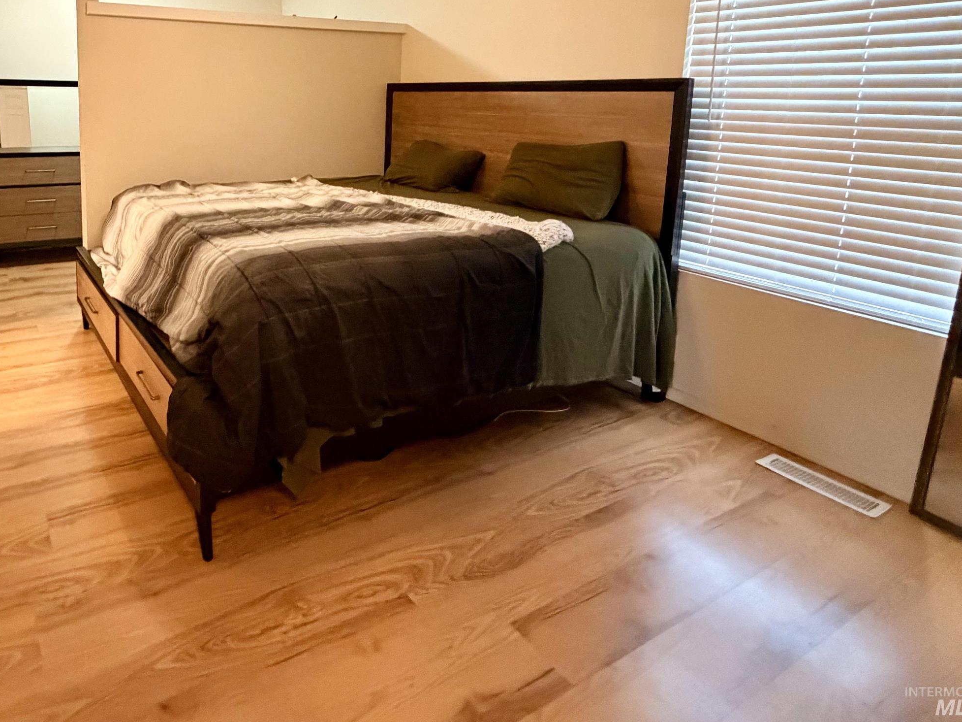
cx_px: 263
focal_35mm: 22
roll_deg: -0.6
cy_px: 176
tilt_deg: -7.2
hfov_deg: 72.1
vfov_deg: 57.8
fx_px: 611
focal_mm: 2.22
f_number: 2.2
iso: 1000
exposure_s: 1/60
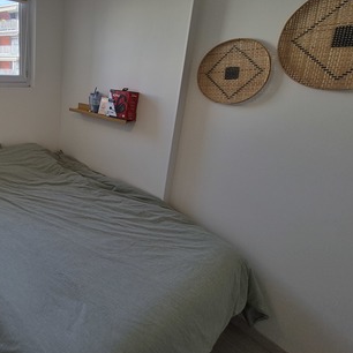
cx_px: 58
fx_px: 231
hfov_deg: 66.1
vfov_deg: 73.4
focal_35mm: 20
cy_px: 130
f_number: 2.2
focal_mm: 2.2
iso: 50
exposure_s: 1/262
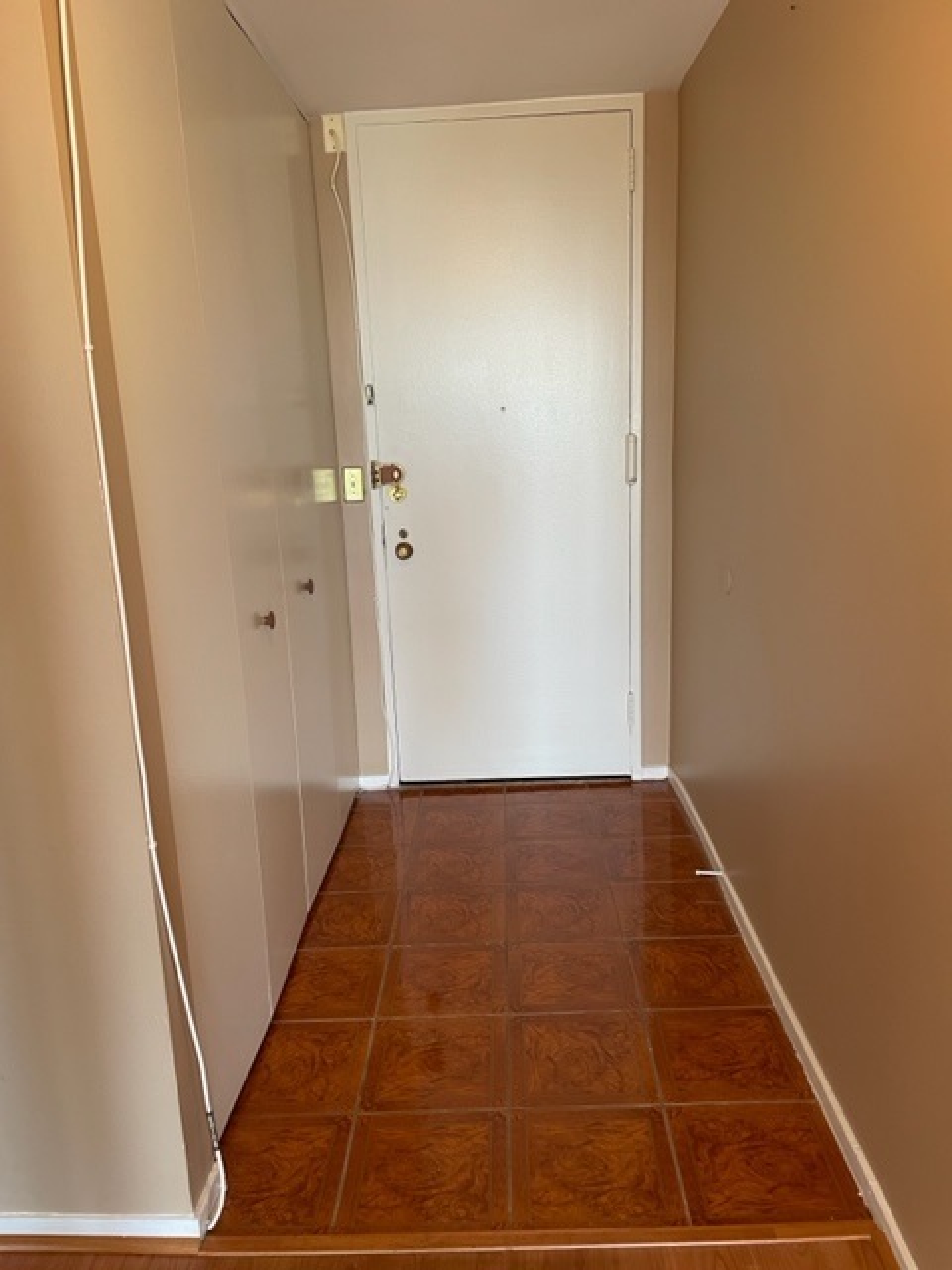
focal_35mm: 26
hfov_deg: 53.1
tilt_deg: -11.4
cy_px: 635
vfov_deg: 67.3
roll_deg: +1.0
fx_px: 953
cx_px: 476
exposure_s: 1/60
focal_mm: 4.2
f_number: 1.6
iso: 125
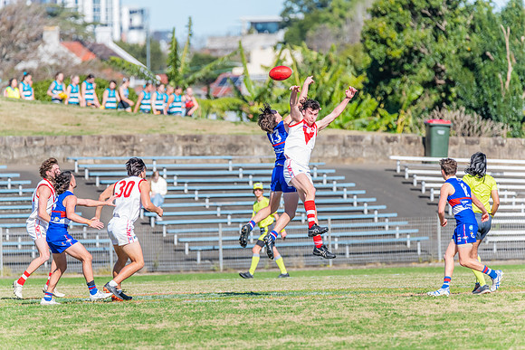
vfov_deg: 2.8
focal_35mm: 500
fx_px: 7293
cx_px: 262
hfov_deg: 4.1
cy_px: 175
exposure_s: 1/1600
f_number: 9
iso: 800
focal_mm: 500
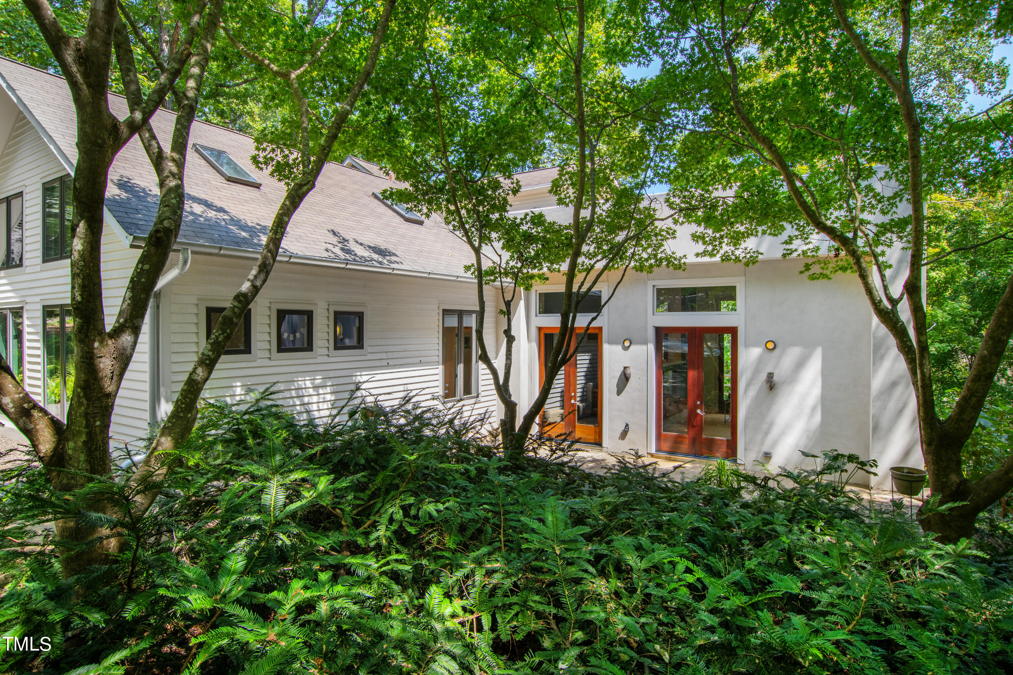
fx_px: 549
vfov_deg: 63.2
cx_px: 506
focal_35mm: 20
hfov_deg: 85.4
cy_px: 338
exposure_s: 1/80
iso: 160
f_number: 8
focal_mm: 13
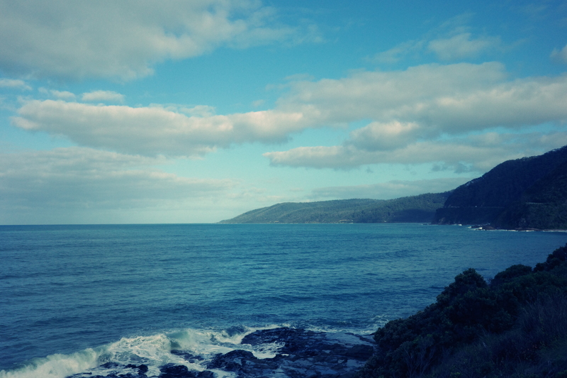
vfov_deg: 33.4
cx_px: 284
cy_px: 189
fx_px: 630
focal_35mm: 40
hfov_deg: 48.5
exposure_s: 1/500
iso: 640
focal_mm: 26
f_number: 16
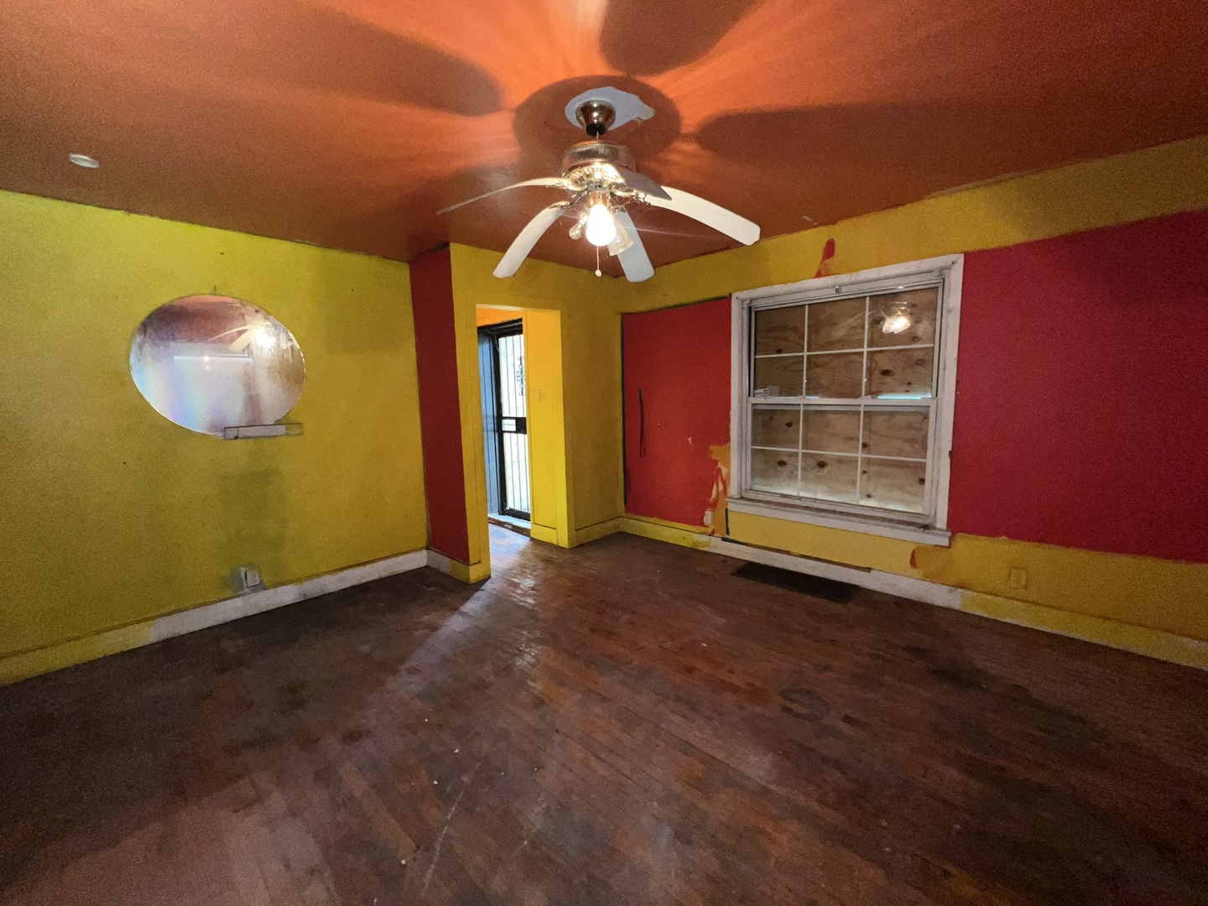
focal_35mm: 13
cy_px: 453
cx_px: 604
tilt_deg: -7.2
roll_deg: +1.1
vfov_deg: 89.9
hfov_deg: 106.2
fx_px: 454
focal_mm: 1.57
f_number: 1.8
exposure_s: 1/60
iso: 125
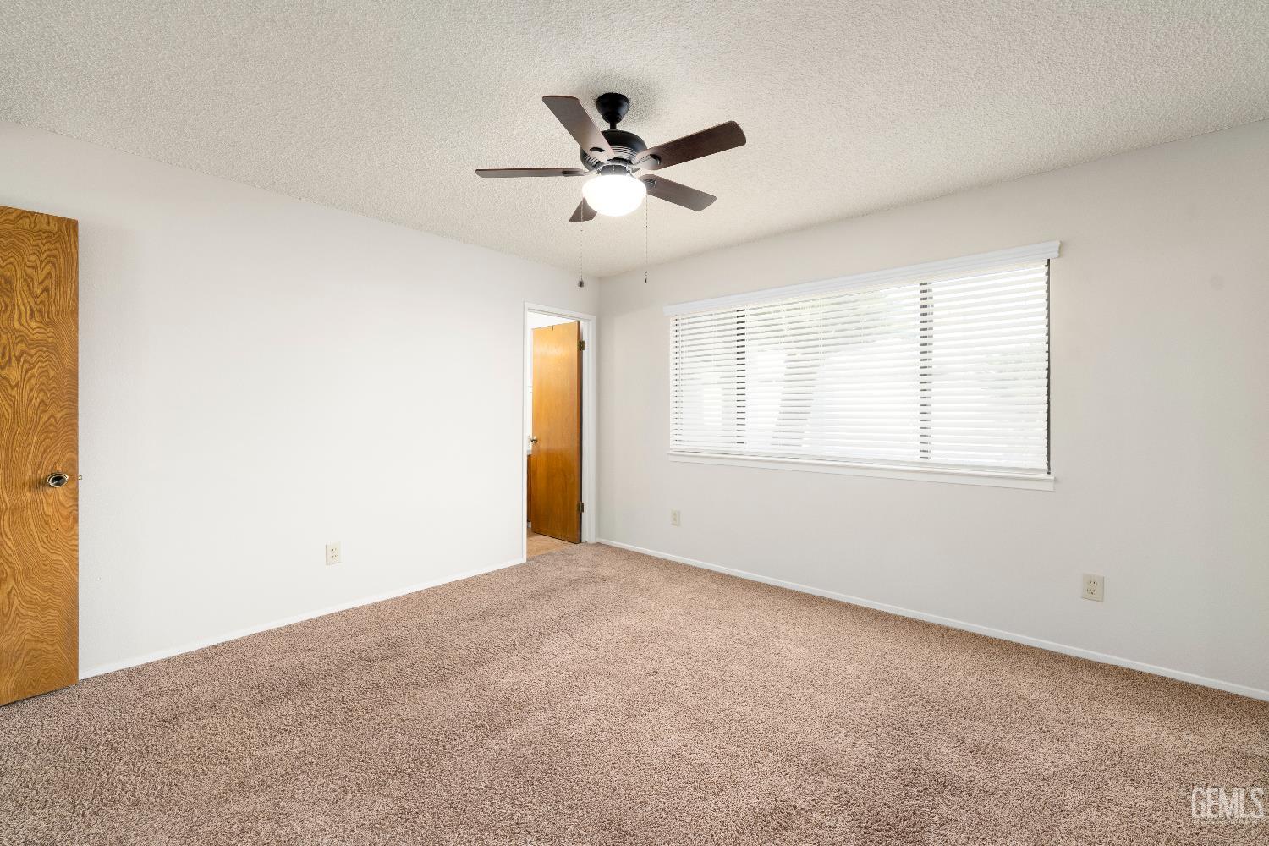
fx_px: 493
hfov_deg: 104.3
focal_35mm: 14
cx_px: 634
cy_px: 423
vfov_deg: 81.2
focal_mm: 14
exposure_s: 1/160
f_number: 7.1
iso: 320
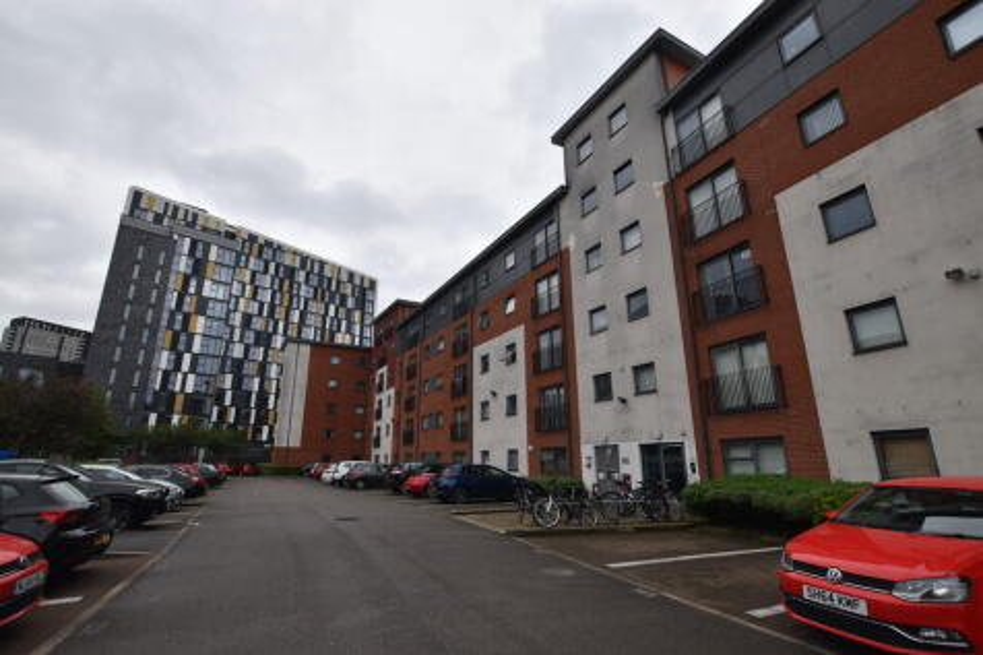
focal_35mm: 15
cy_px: 328
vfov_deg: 77.3
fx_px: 409
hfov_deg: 100.4
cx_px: 492
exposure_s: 1/200
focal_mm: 10
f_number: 7.1
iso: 100
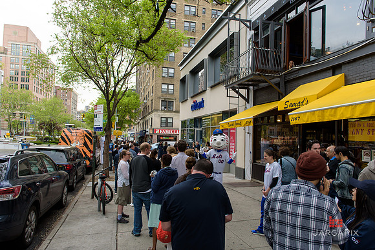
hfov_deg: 73.7
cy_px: 125
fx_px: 250
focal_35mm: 24
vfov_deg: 53.2
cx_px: 188
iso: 200
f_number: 4
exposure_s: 1/250
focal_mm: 24
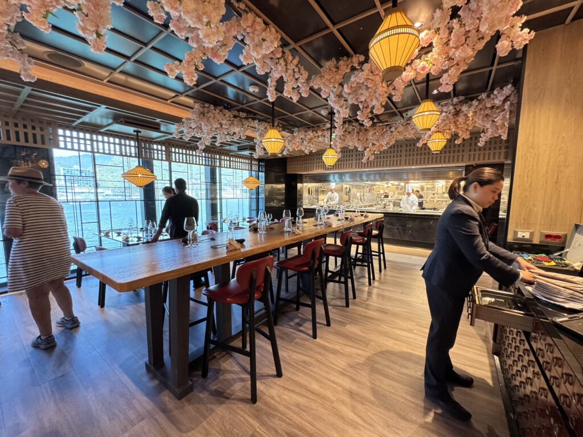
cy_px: 218
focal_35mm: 14
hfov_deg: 102.1
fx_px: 236
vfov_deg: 85.7
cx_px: 292
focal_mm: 2.22
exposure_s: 1/100
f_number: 2.2
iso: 320
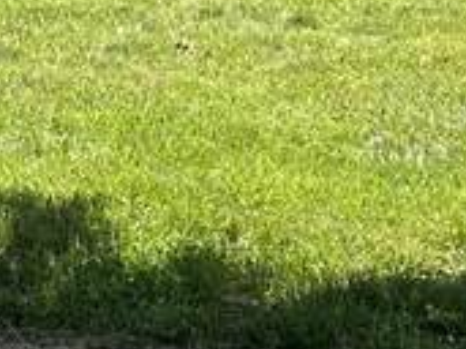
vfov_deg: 7.3
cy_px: -349
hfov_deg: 10.0
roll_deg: +0.0
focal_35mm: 195
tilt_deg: +1.1
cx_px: -106
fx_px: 2623
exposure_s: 1/2165
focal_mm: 5.7
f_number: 1.5
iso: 50
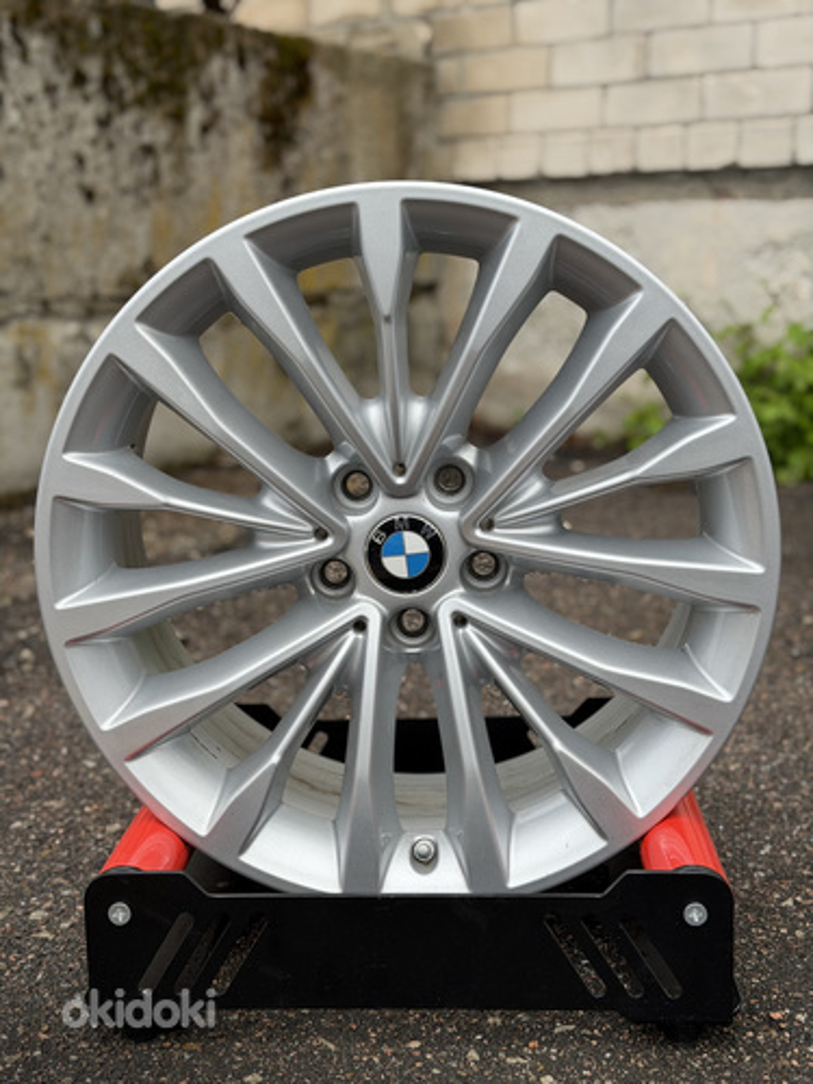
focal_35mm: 48
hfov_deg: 30.3
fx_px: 1503
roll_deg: +0.8
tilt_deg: -10.9
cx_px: 406
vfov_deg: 39.7
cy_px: 542
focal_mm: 6.76
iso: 64
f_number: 1.78
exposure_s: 1/566
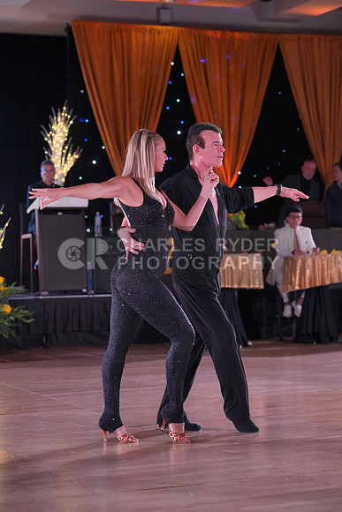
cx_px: 171
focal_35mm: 86
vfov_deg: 23.6
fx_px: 1225
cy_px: 256
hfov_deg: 15.9
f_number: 3.5
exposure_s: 1/400
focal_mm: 86
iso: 1600
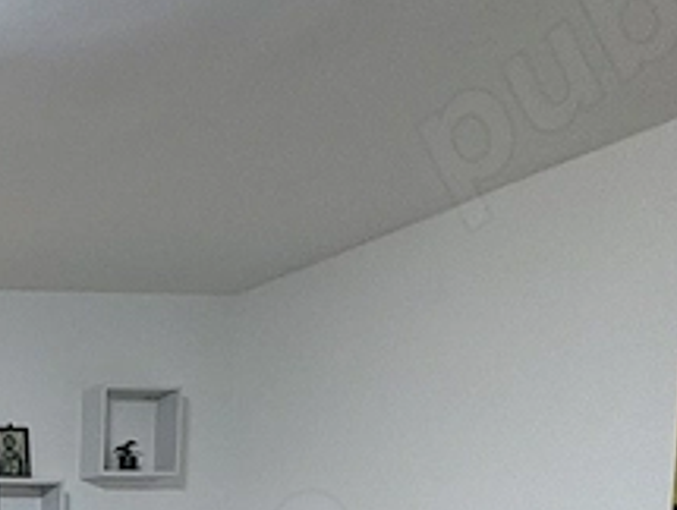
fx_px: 1273
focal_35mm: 65
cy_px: 796
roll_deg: +1.7
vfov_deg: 19.3
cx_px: -356
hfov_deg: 23.4
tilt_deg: -6.9
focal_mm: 2.22
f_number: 2.2
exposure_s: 1/50
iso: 200
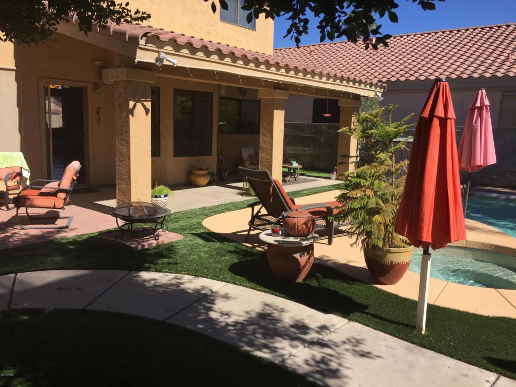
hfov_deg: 61.7
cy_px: 194
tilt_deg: -8.2
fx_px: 432
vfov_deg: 48.2
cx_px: 258
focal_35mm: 29
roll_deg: -1.5
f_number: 2.2
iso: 32
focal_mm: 4.15
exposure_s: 1/1883
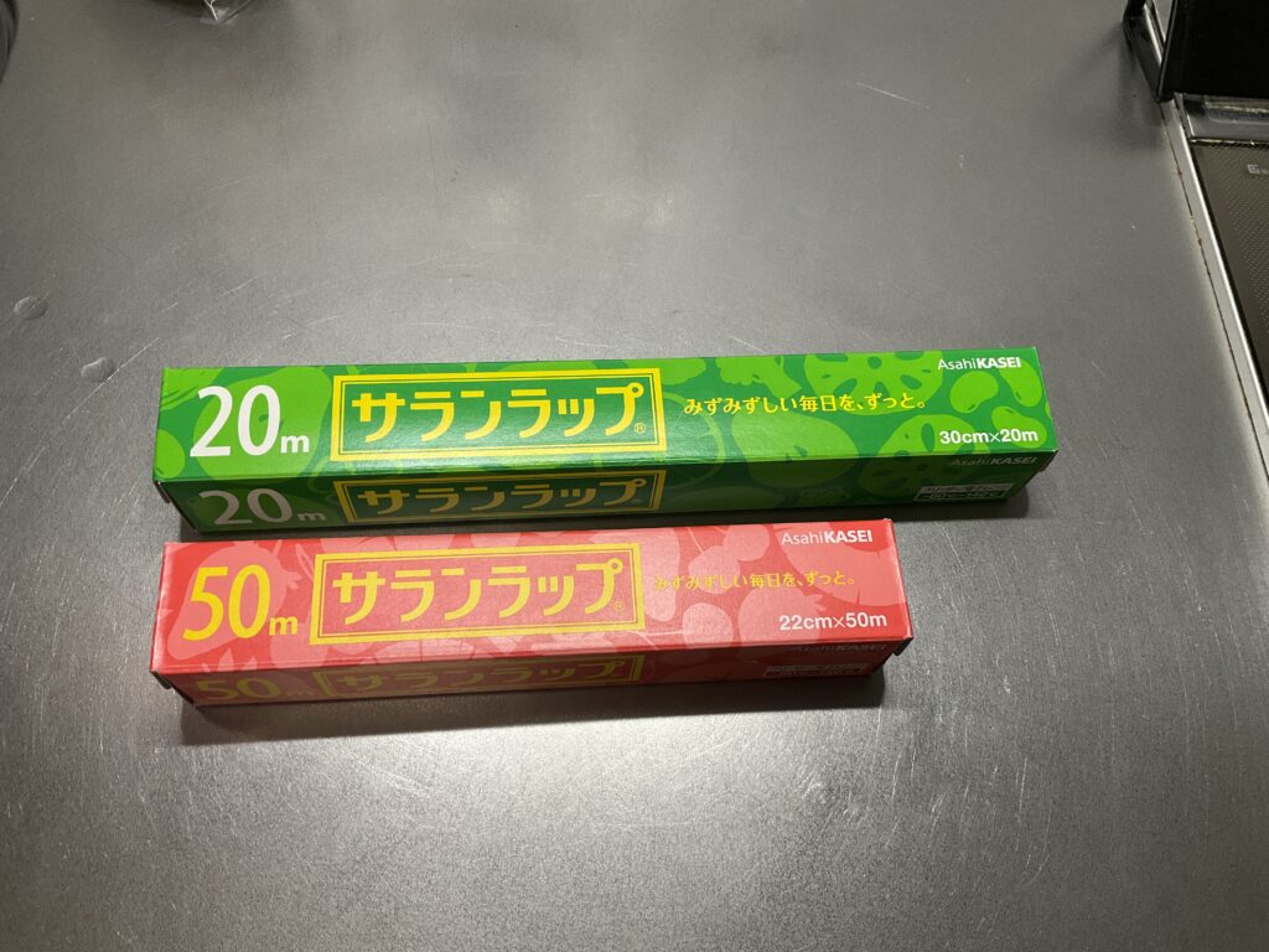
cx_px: 634
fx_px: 1063
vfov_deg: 48.2
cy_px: 476
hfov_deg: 61.7
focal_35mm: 29
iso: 80
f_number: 1.8
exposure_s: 1/50
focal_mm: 3
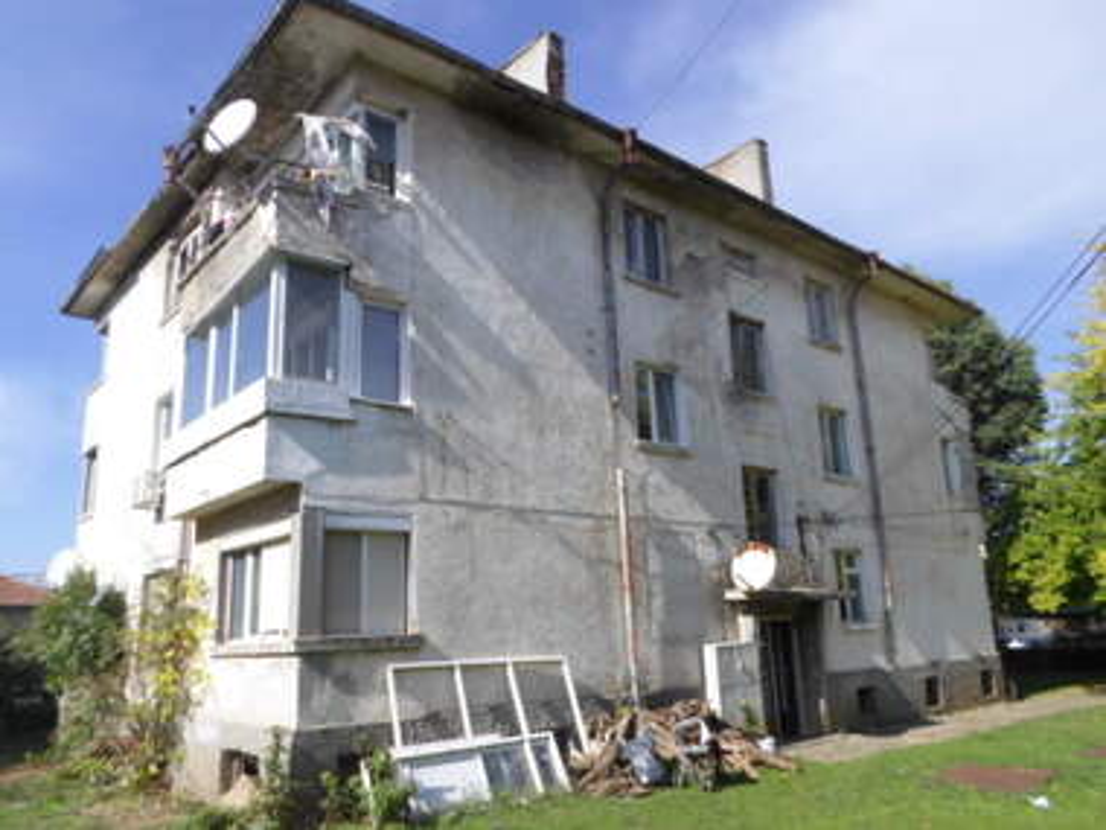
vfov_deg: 54.9
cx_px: 553
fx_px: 799
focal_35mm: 25
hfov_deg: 69.4
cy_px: 415
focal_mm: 4.5
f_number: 2.5
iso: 80
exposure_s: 1/1500
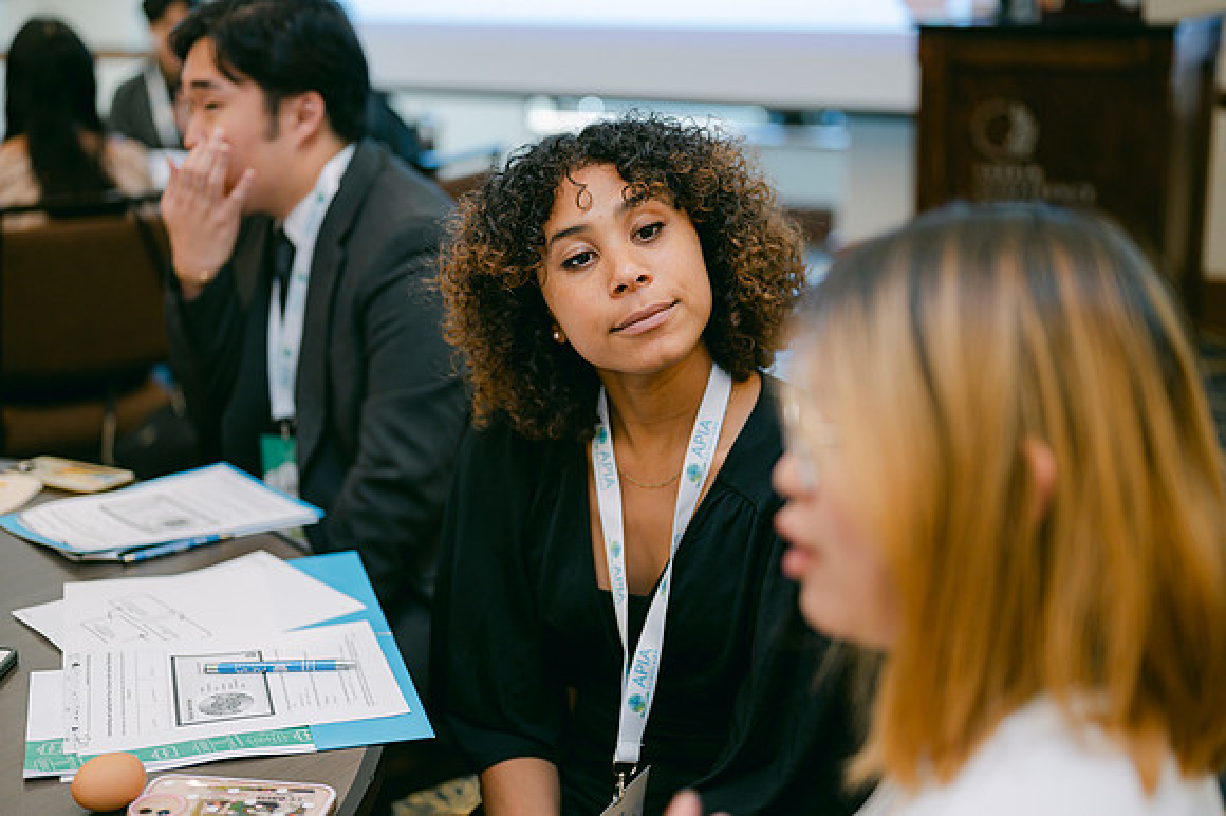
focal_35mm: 50
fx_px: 1702
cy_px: 408
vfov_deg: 27.0
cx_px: 613
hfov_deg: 39.6
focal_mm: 50
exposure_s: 1/125
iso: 500
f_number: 2
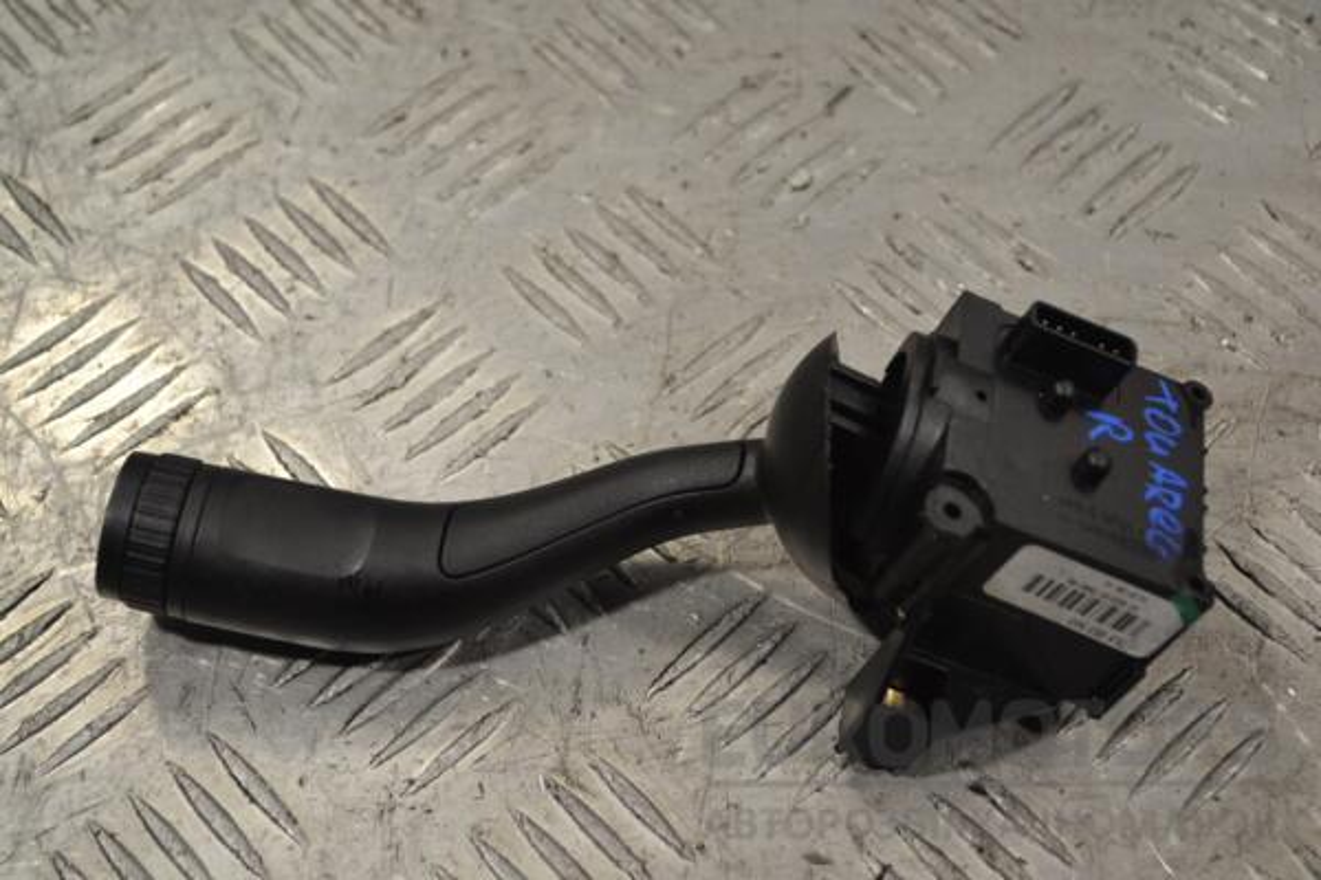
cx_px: 660
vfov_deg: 23.8
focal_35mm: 57
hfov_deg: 35.1
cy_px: 440
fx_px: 2091
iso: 400
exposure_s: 1/125
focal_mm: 38
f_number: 5.6
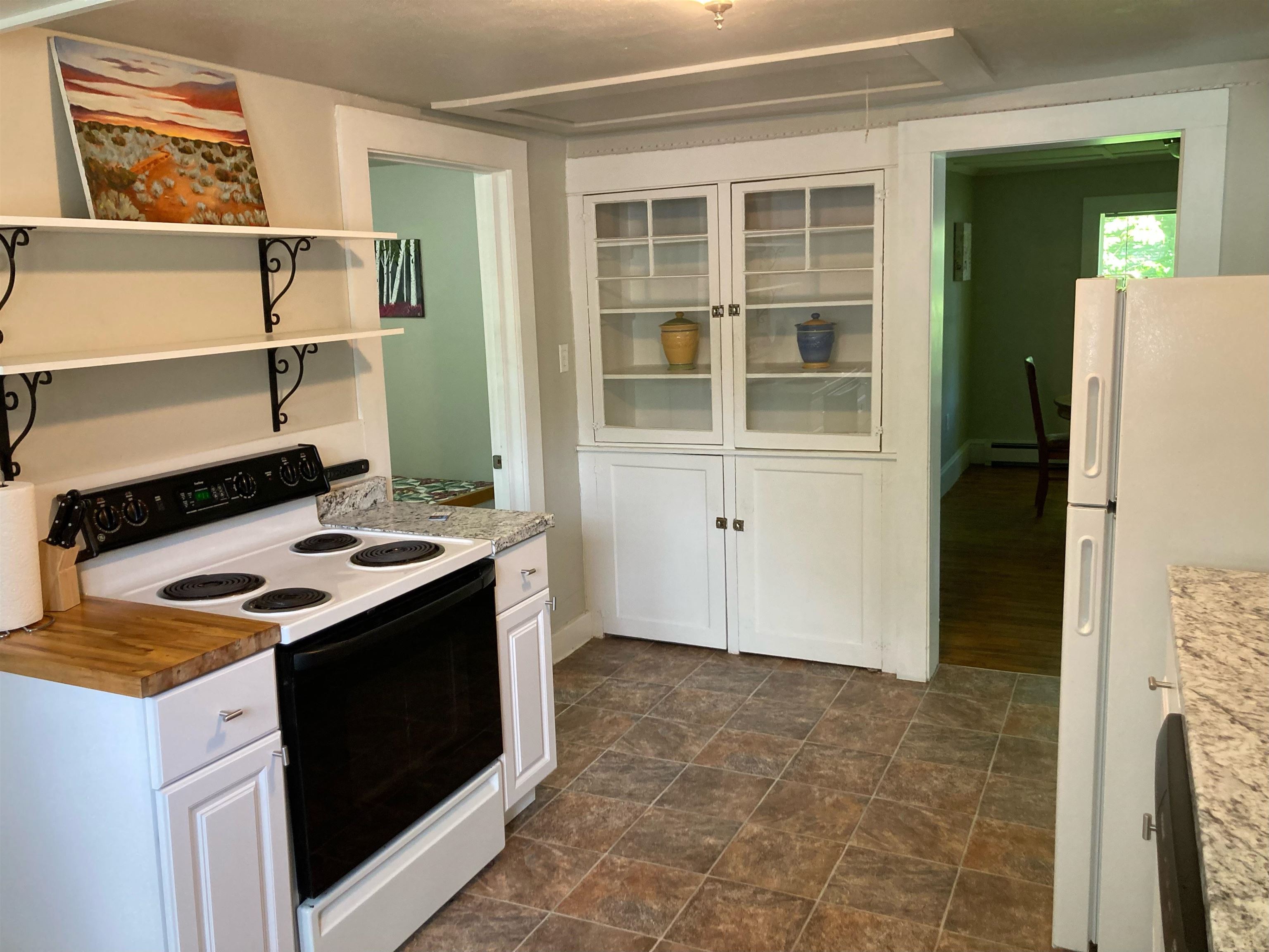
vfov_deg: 49.7
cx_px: 634
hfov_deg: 63.4
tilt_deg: -8.6
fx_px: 1026
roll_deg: +0.9
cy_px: 476
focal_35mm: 28
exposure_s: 1/60
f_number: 1.8
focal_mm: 3.99
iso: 125
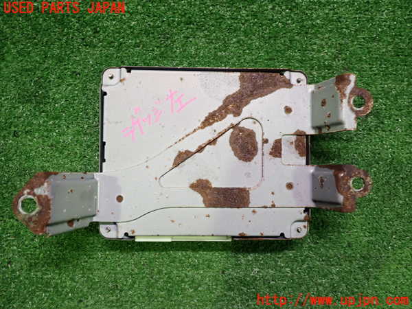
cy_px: 154
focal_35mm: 30
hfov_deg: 60.0
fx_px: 357
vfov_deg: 46.8
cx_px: 206
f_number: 2.3
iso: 200
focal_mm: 5.4
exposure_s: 1/30
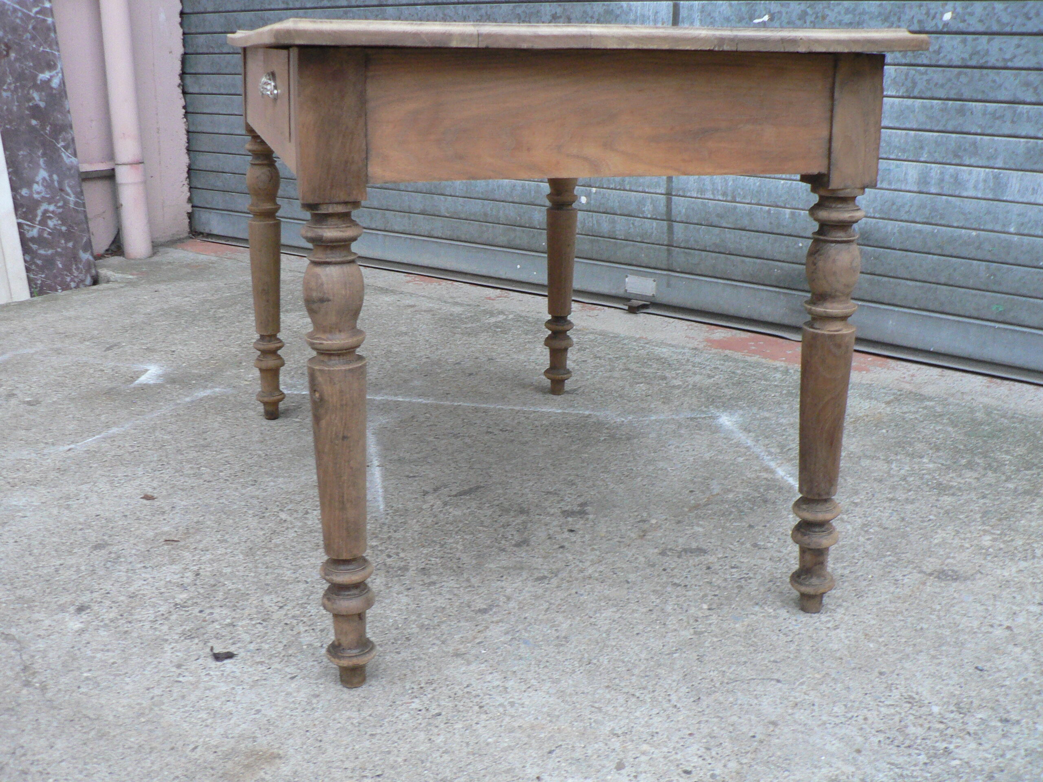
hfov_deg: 51.4
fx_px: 1085
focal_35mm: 36
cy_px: 391
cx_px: 522
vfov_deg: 39.7
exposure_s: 1/20
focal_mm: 6
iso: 200
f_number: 2.8
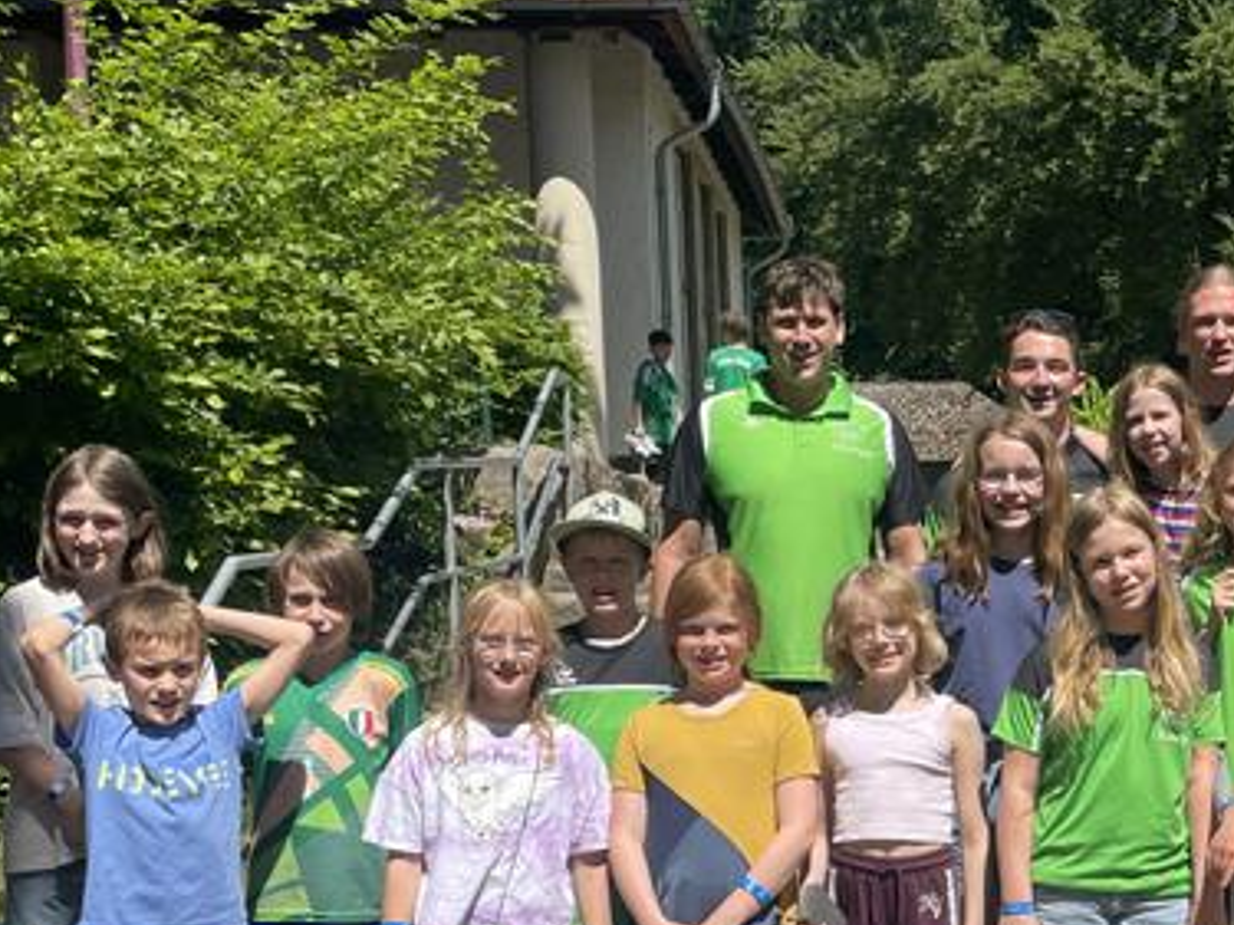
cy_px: 711
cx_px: 1201
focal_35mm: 71
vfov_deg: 20.5
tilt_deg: -1.5
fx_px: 2530
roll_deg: +1.6
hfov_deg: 26.1
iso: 32
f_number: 1.6
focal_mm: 4.2
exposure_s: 1/2882
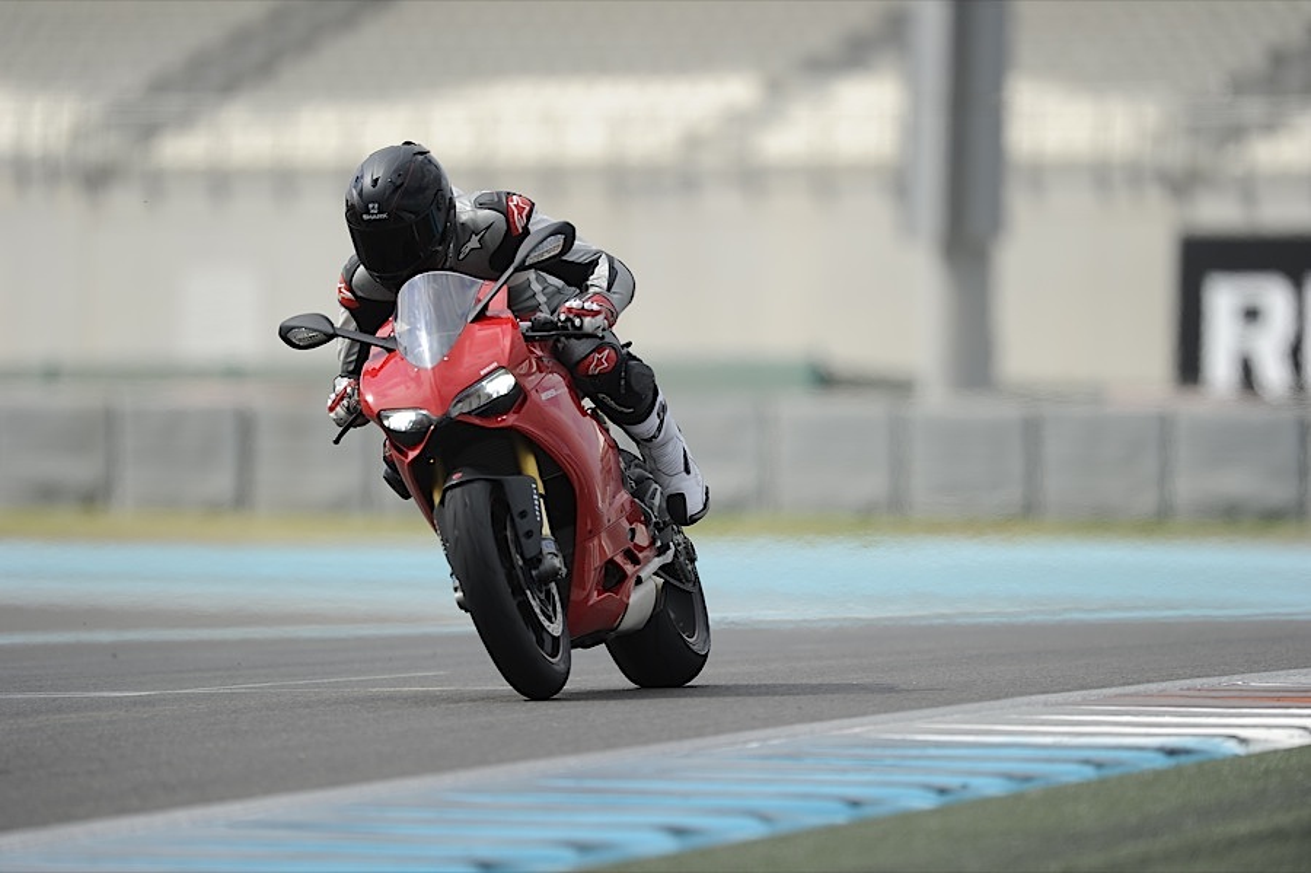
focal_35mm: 500
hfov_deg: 4.1
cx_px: 656
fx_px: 18198
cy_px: 436
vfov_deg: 2.7
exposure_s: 1/2000
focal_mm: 500
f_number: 4.5
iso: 200
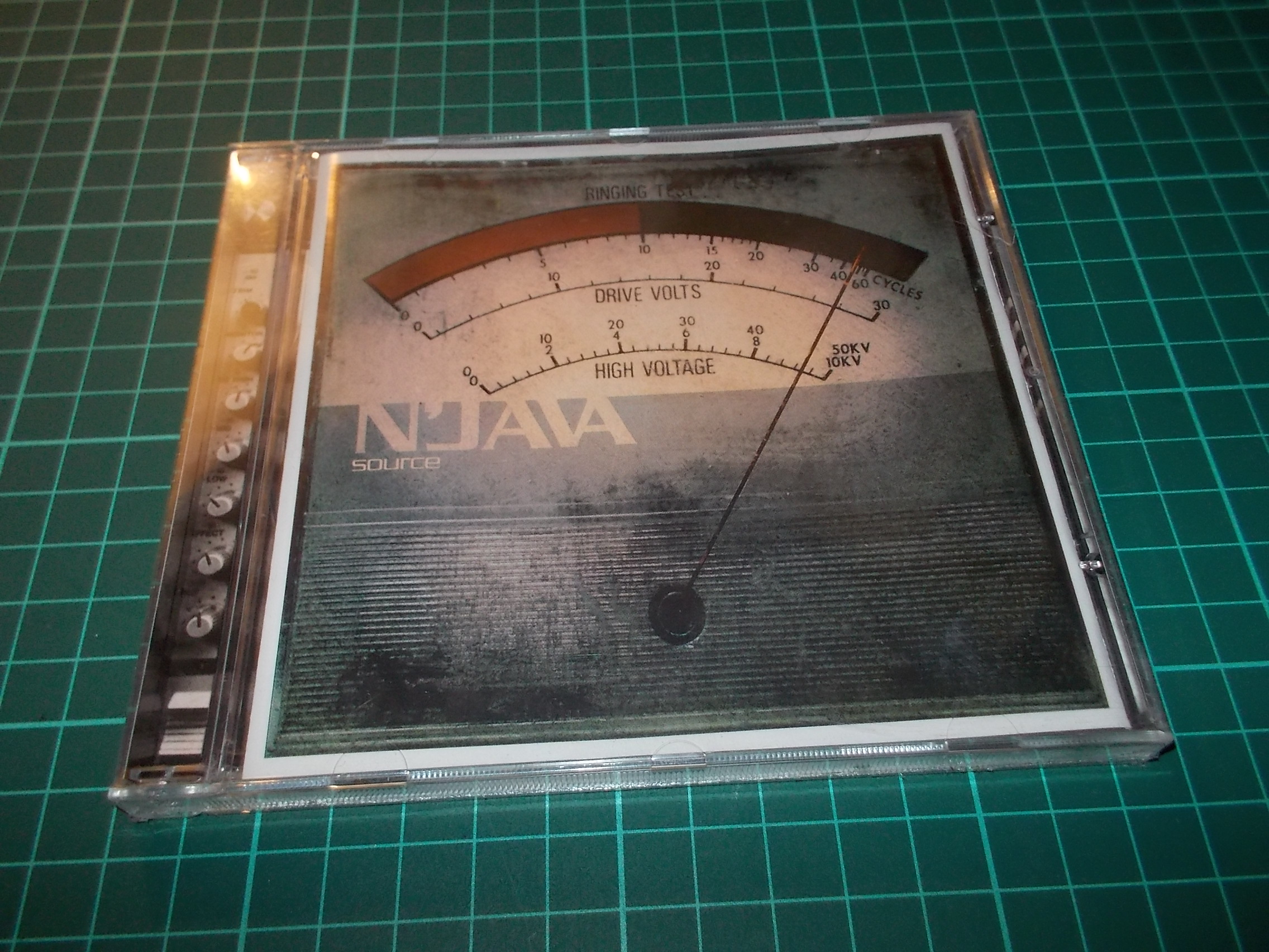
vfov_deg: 48.2
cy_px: 476
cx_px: 634
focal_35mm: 29
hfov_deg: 61.7
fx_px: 1063
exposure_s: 1/30
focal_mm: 4.1
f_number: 3.3
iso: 200
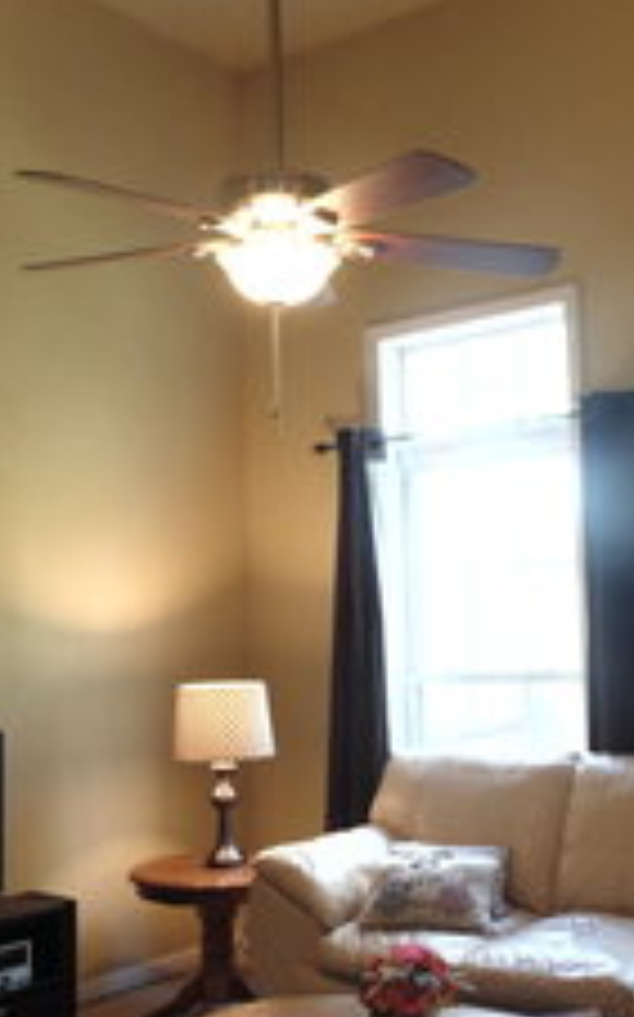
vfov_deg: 45.3
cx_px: 339
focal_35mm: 44
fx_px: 1218
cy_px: 522
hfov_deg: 29.2
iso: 160
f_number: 3.1
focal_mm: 4
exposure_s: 1/30
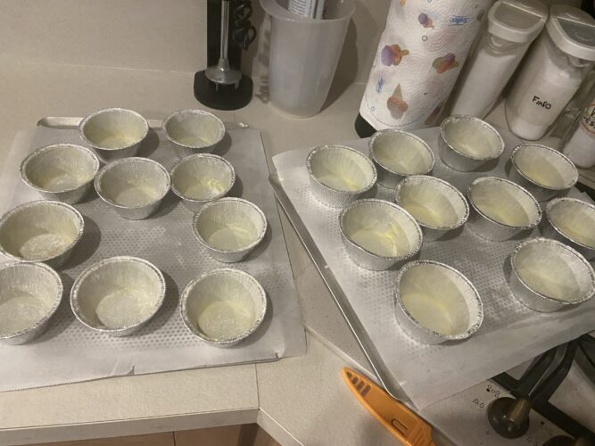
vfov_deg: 53.0
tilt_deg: -48.3
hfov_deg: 67.3
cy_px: 223
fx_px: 447
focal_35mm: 26
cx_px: 298
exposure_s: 1/33
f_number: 1.8
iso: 500
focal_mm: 4.25
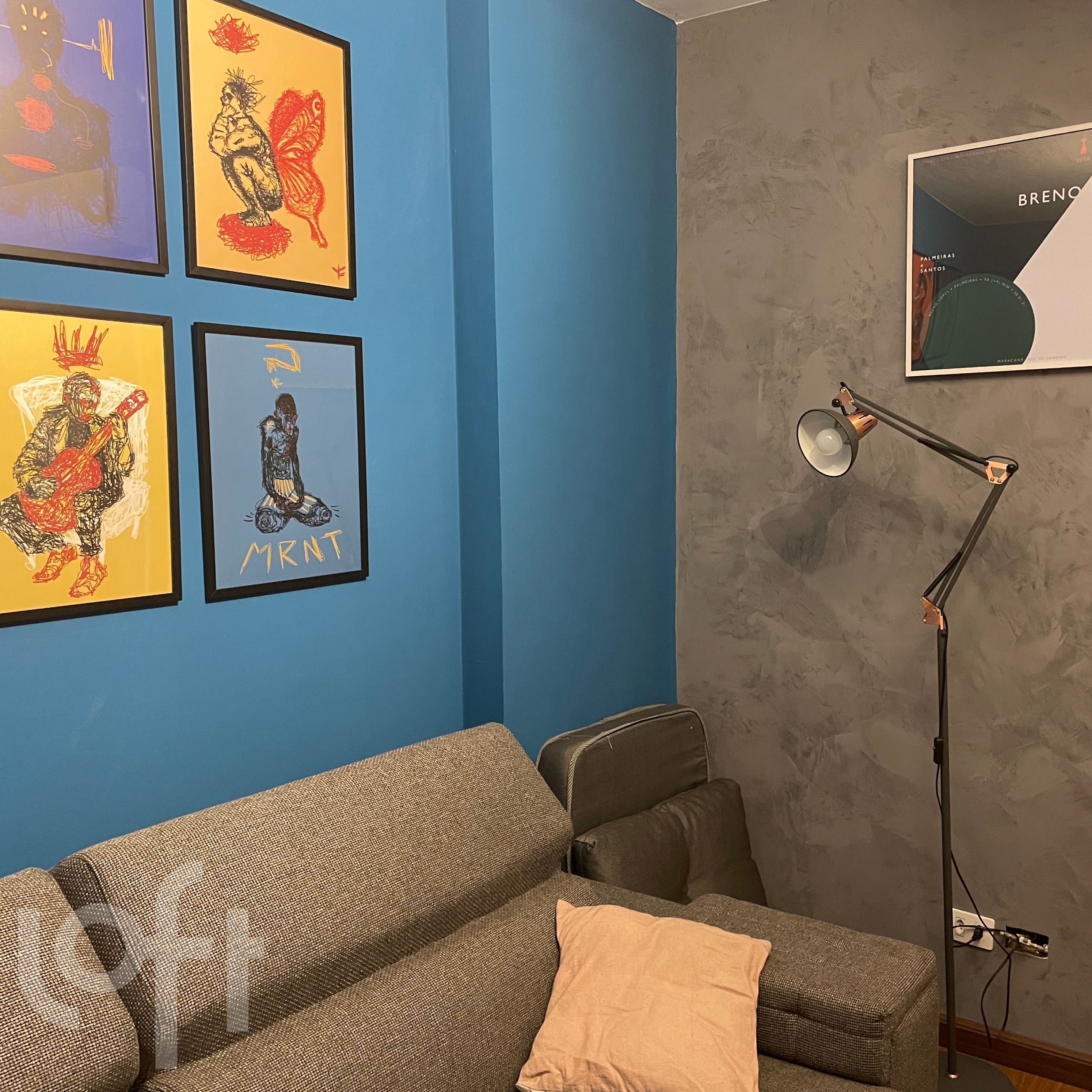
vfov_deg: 52.5
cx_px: 633
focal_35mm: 31
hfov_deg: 52.3
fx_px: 1106
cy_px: 550
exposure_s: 1/40
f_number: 1.6
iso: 400
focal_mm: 4.2
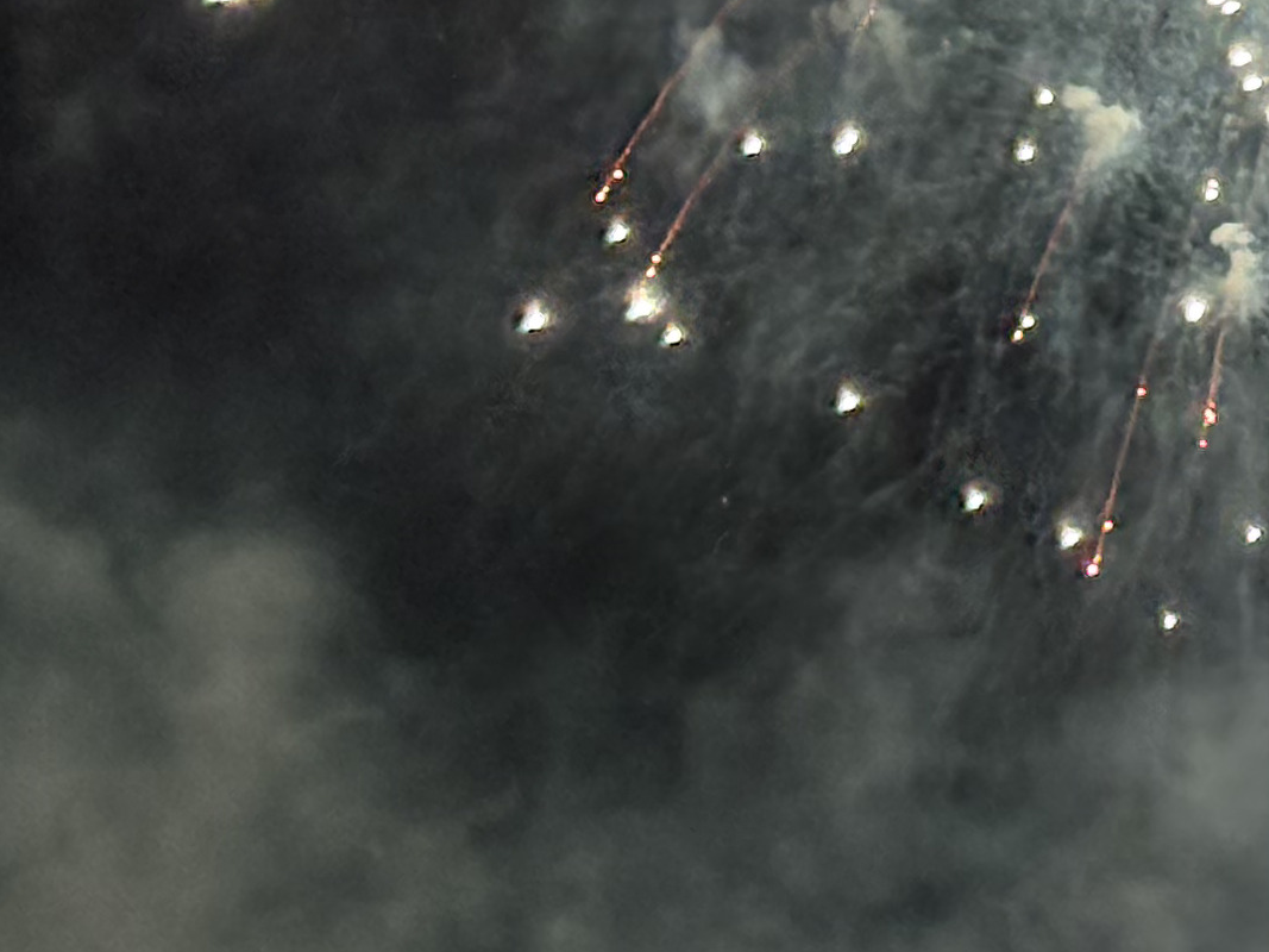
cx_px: 1908
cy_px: -769
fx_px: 7148
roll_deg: -1.1
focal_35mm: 195
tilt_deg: +19.8
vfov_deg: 7.4
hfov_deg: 9.8
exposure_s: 1/24
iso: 320
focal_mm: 5.96
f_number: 1.6
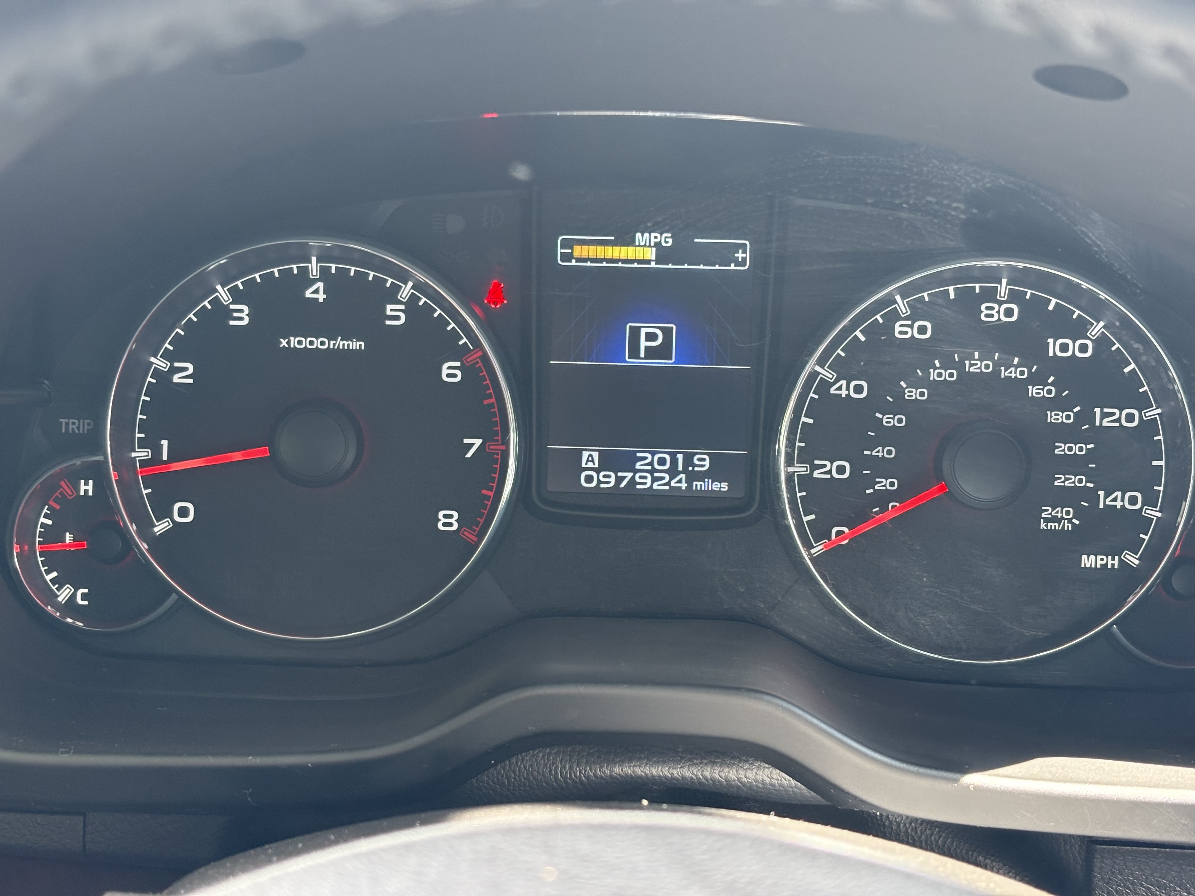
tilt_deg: -28.3
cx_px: 598
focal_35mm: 52
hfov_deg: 36.8
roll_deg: -0.8
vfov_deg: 28.0
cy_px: 448
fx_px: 1795
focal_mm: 5.96
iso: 125
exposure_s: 1/60
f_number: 1.6
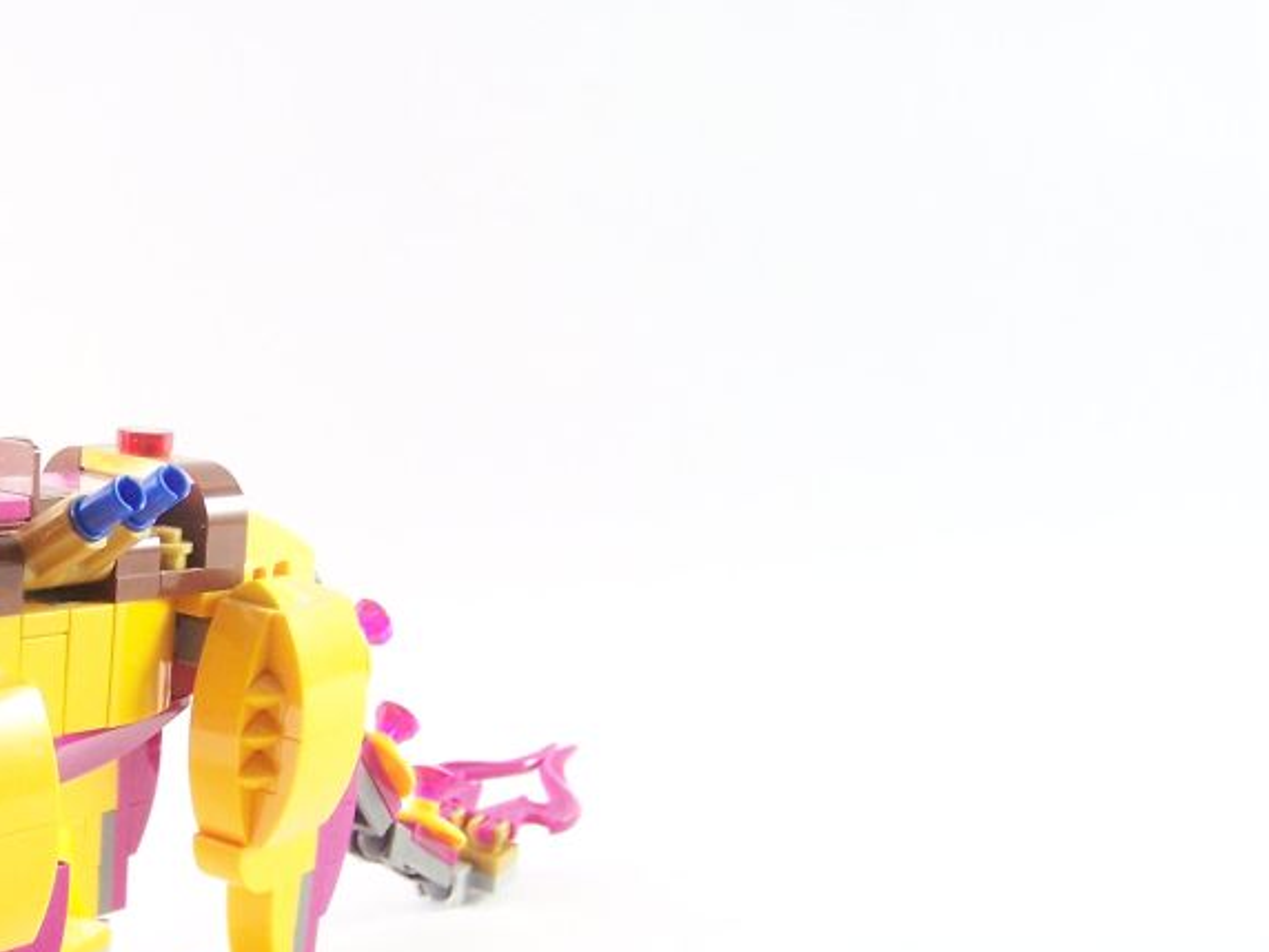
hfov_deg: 27.6
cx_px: 138
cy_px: 581
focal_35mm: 68
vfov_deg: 21.6
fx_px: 2493
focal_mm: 6.3
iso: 200
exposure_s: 1/30
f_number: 3.2
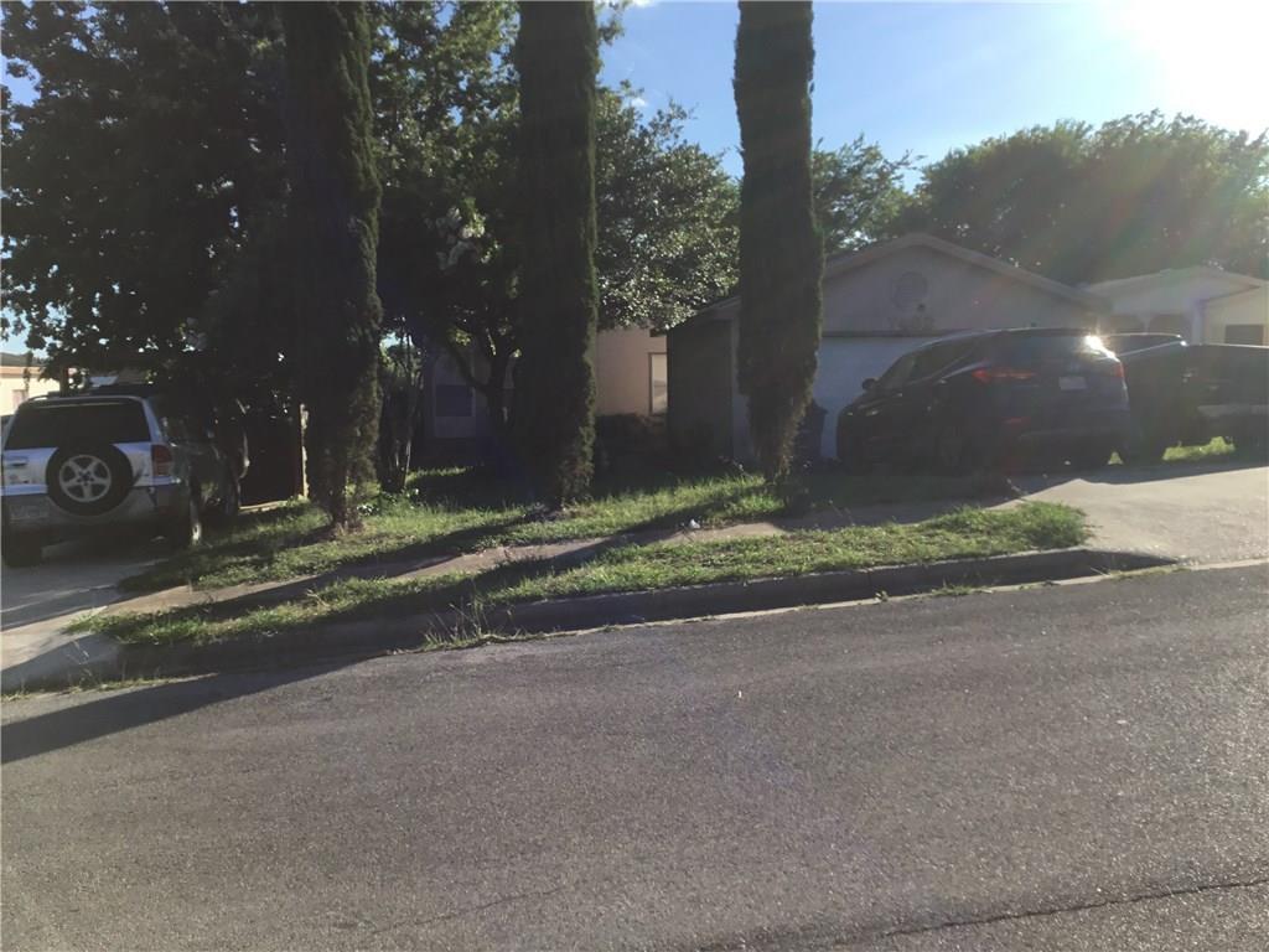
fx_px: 1136
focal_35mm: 31
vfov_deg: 45.4
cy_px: 476
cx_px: 634
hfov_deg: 58.4
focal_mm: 3.3
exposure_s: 1/1164
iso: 25
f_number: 2.4
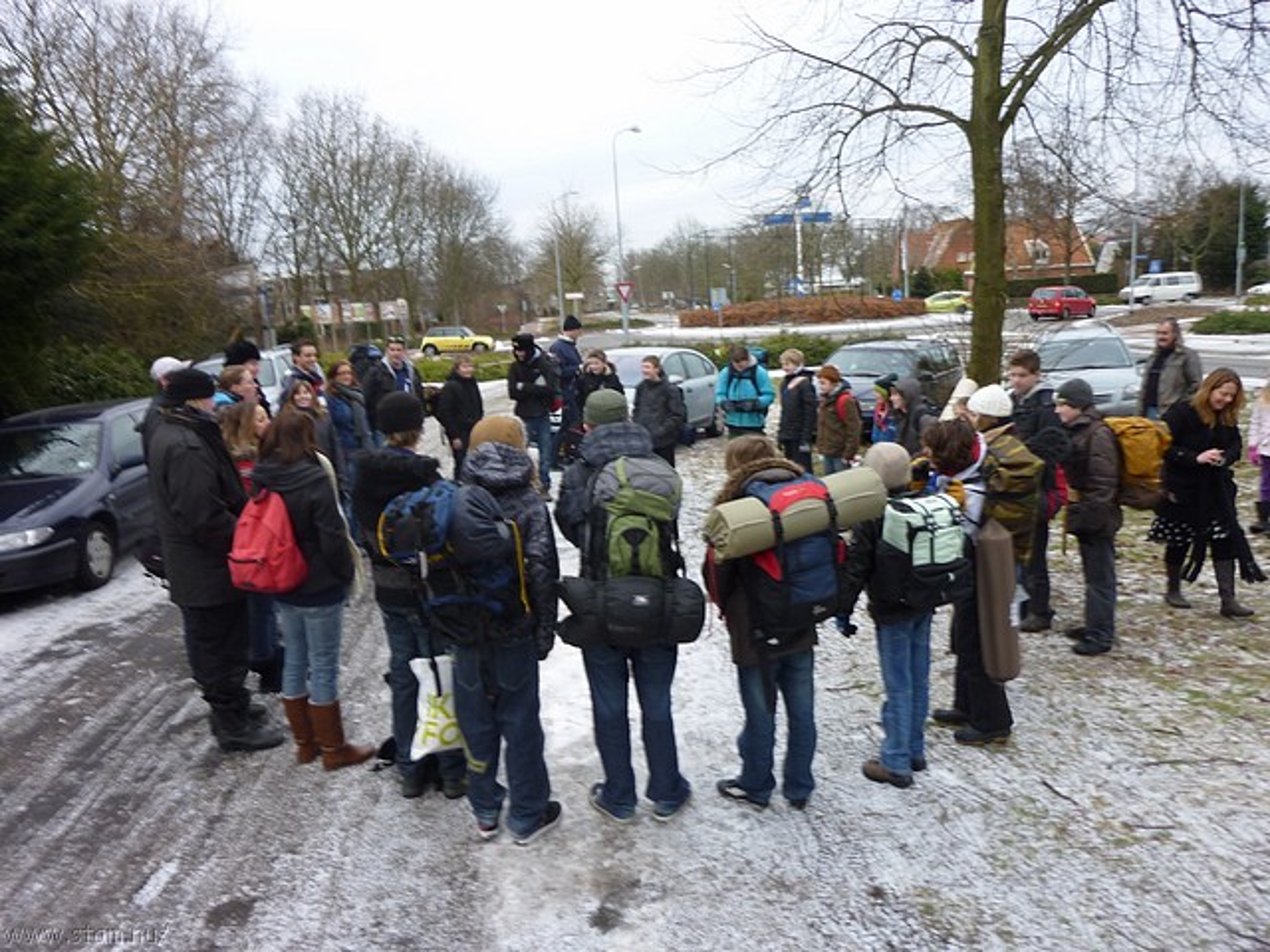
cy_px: 476
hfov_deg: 69.4
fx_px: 917
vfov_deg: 54.9
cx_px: 635
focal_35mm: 25
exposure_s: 1/30
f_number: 3.3
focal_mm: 4.5
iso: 100
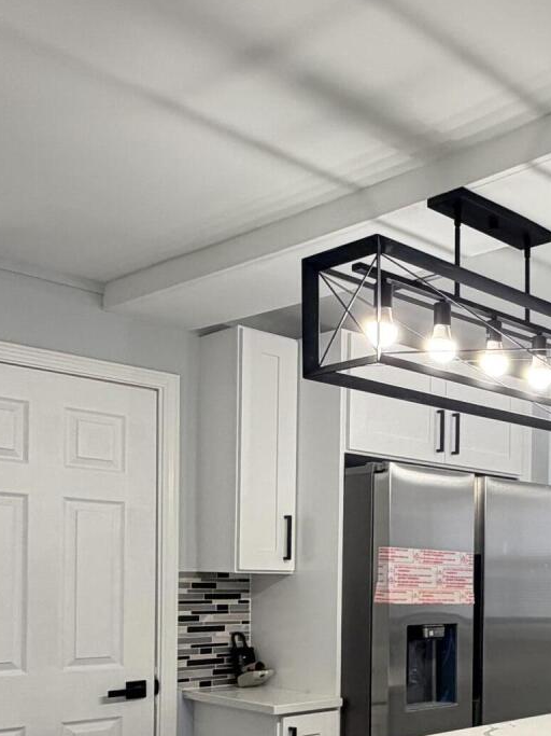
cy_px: 598
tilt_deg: -0.8
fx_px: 870
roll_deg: -0.9
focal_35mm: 41
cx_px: 673
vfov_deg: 43.5
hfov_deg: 29.7
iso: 125
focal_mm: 2.22
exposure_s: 1/120
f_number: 2.2
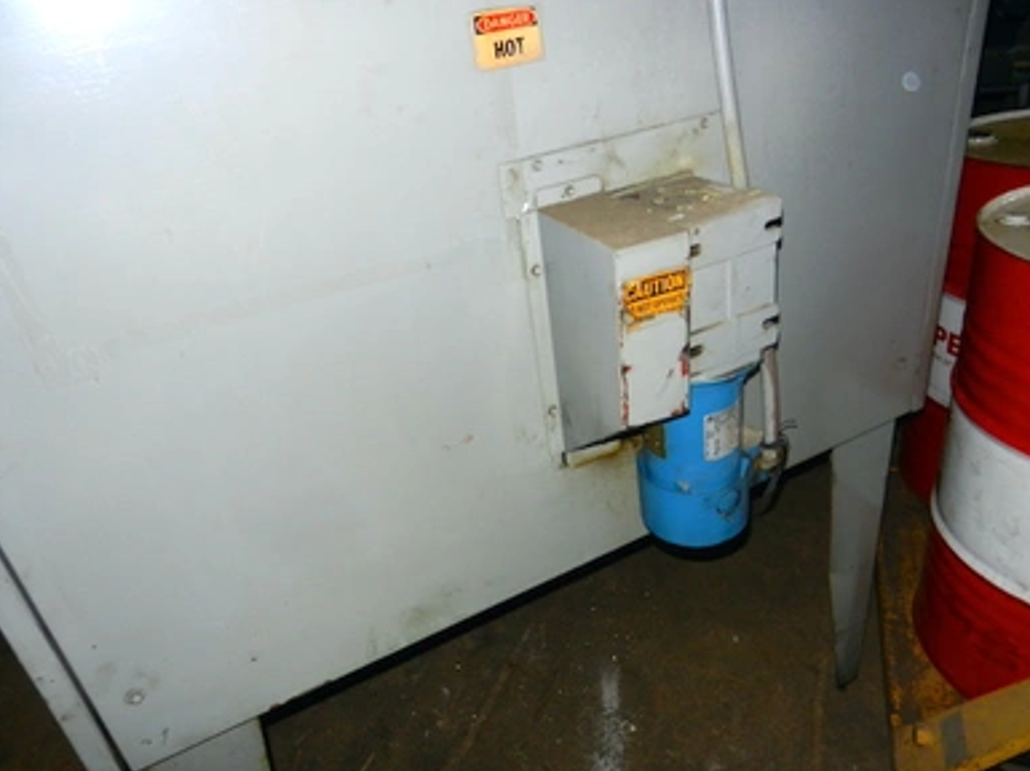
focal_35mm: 26
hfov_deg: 67.3
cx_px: 527
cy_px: 399
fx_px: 773
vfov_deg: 53.0
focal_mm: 4.5
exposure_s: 1/30
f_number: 3.5
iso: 200
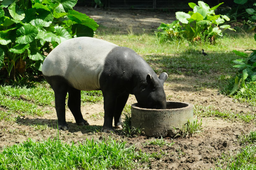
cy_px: 85
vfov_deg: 12.1
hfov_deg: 18.1
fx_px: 803
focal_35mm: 113
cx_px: 128
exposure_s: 1/1100
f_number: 5
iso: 640
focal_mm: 75.4
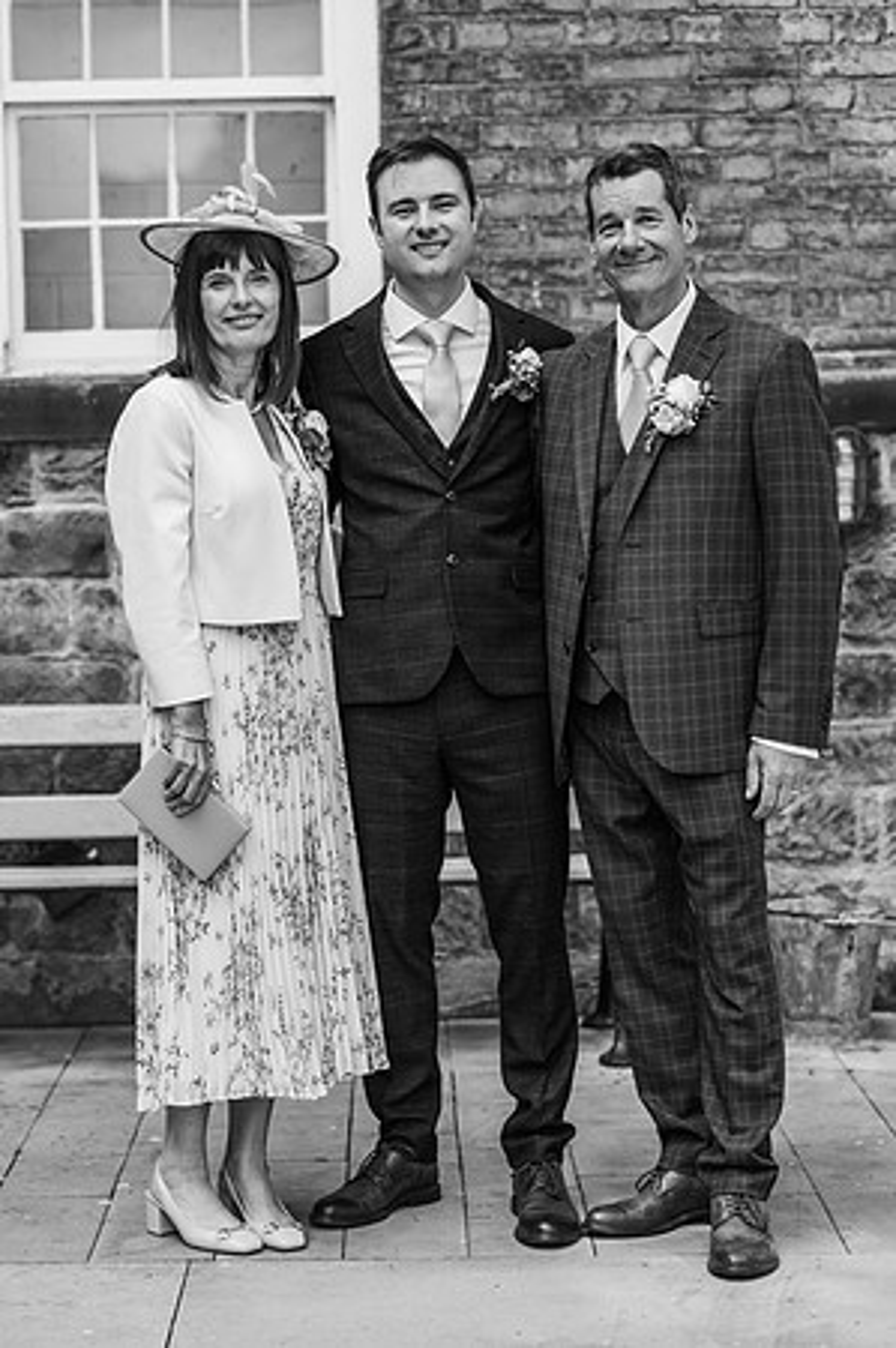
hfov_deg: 16.0
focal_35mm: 85
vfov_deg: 23.9
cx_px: 448
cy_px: 674
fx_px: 3180
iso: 100
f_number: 2.8
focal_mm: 85
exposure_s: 1/800
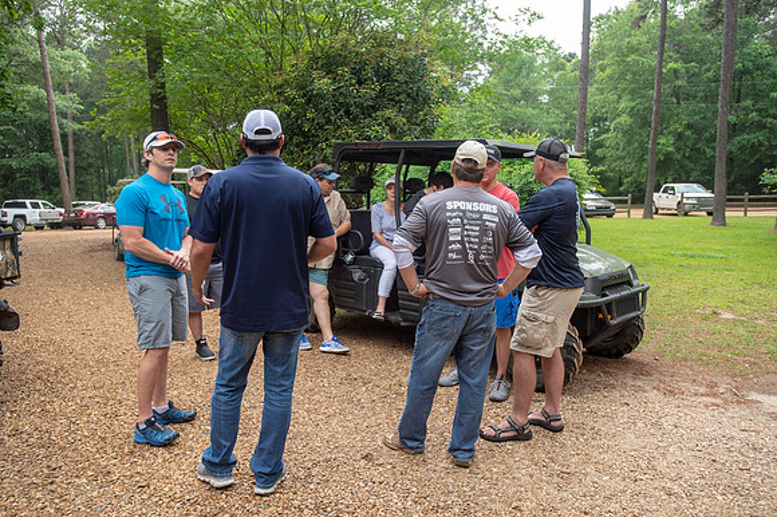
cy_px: 258
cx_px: 388
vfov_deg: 49.5
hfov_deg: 69.4
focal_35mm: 26
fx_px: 561
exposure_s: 1/100
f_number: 5
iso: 800
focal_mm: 26
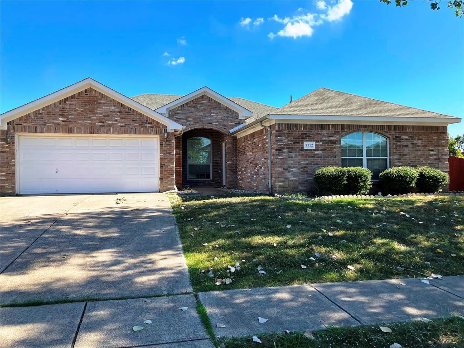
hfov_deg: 63.4
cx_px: 232
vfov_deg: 49.7
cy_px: 174
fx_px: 375
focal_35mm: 28
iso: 32
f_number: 1.8
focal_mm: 3.99
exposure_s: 1/1297
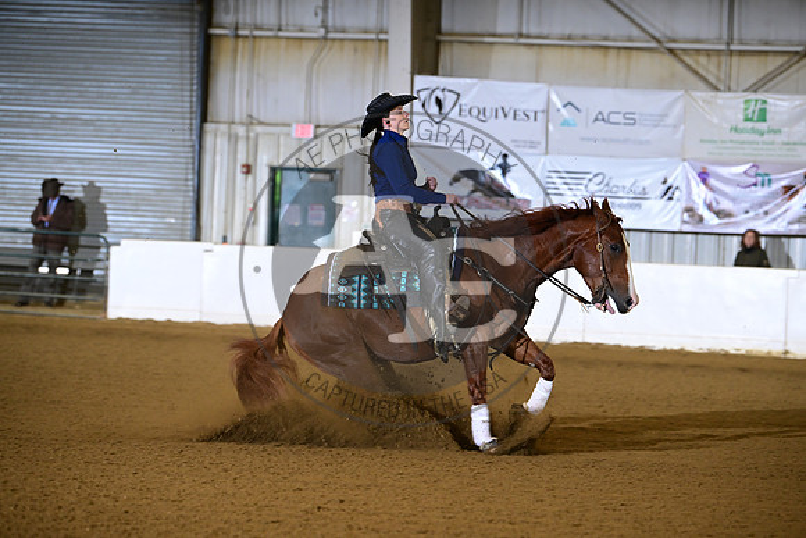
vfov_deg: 9.2
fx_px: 3359
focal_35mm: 150
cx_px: 403
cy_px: 269
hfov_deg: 13.7
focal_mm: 150
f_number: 4
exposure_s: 1/200
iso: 2500
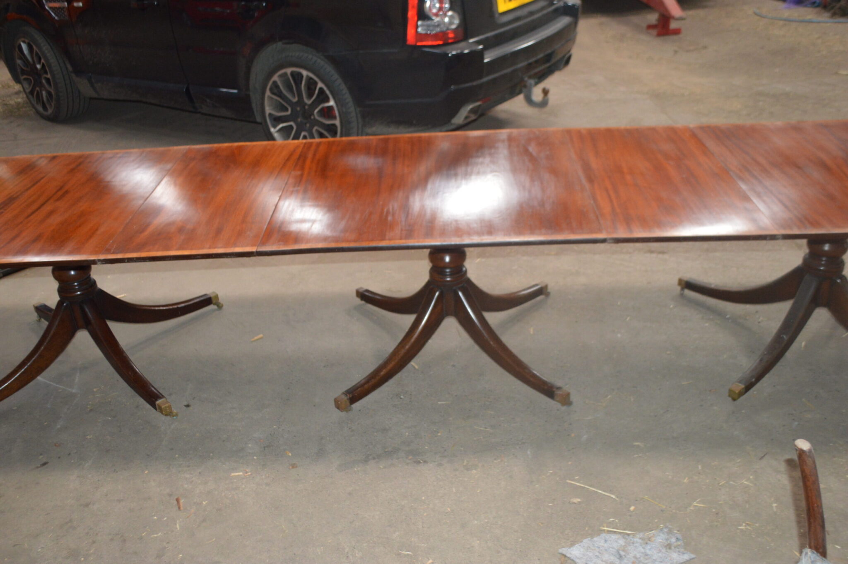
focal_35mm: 33
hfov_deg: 57.3
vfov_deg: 39.9
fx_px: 777
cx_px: 424
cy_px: 282
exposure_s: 1/60
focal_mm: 22
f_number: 4
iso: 1250
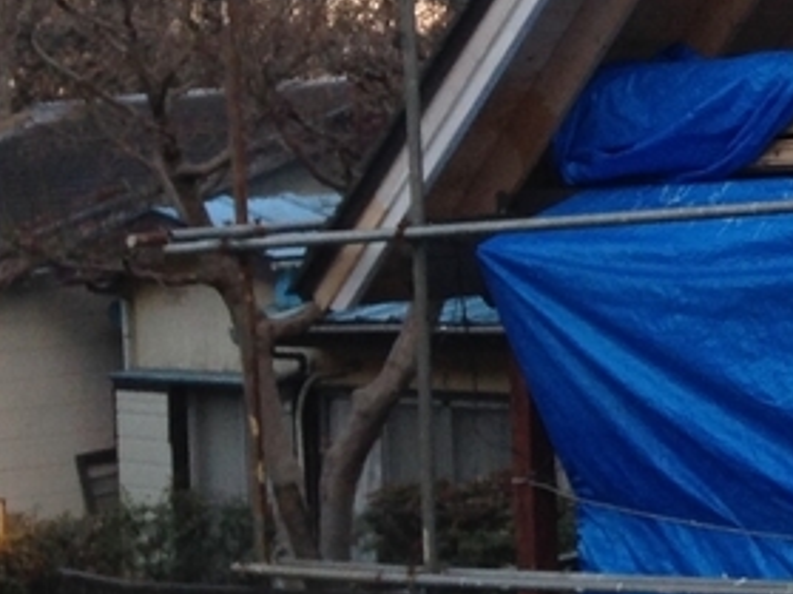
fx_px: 3252
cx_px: 1674
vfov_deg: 10.4
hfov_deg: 12.1
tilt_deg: -1.1
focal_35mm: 142
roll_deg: +2.2
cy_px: 43
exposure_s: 1/40
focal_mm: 4.12
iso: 50
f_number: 2.4
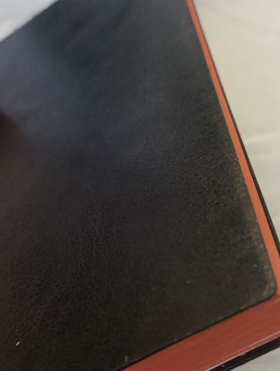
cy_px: 219
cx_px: 160
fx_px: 613
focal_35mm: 57
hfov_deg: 25.7
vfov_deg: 33.6
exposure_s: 1/33.3
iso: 1250
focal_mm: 6.14
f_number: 1.6
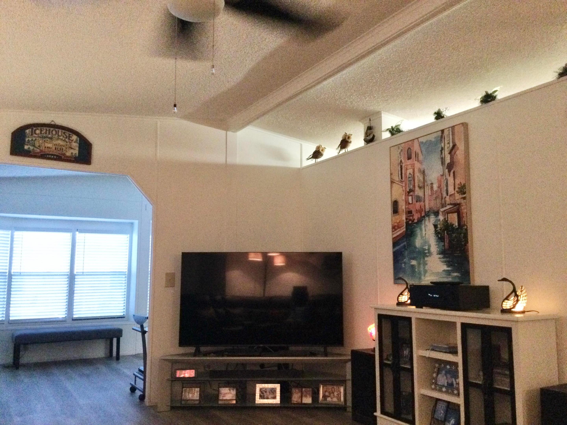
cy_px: 212
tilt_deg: +7.3
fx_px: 508
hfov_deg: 58.4
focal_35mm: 31
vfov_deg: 45.4
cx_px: 284
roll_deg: -2.4
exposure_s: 1/15
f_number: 2.4
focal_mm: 3.3
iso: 320
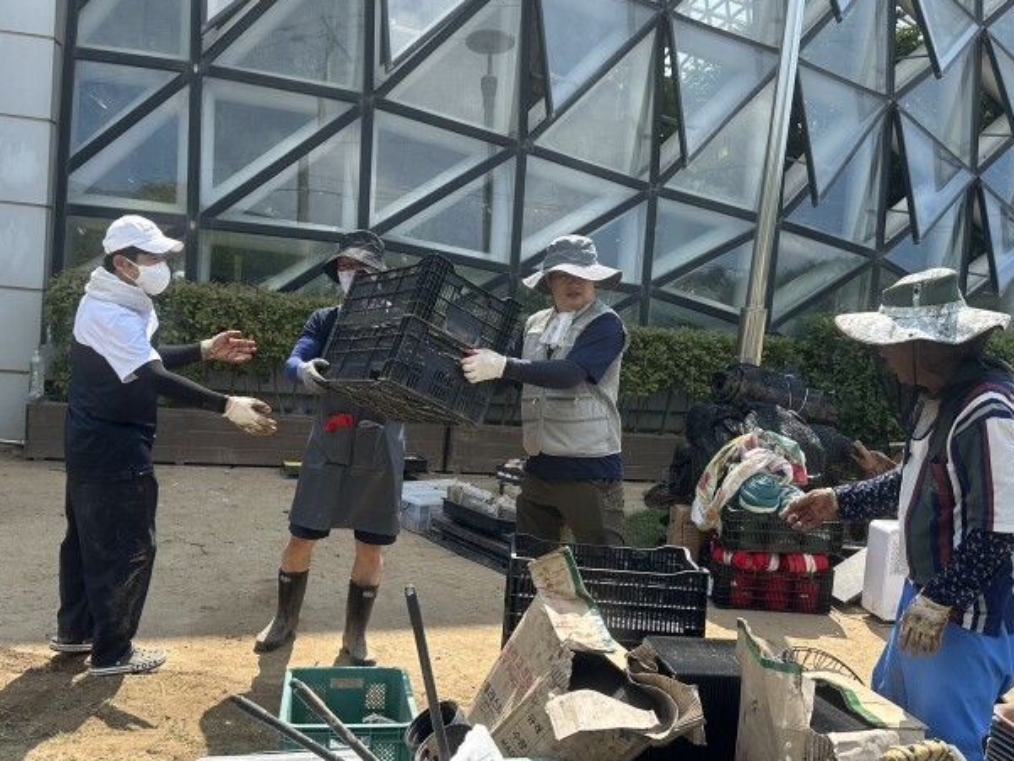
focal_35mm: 35
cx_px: 489
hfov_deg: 52.6
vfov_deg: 40.7
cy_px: 397
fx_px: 1025
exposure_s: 1/1779
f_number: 1.78
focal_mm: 6.86
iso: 80
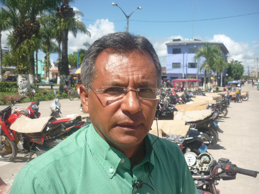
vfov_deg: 42.9
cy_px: 97
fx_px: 247
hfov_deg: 55.4
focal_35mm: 33
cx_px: 130
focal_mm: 5.5
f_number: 8
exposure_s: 1/160
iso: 100
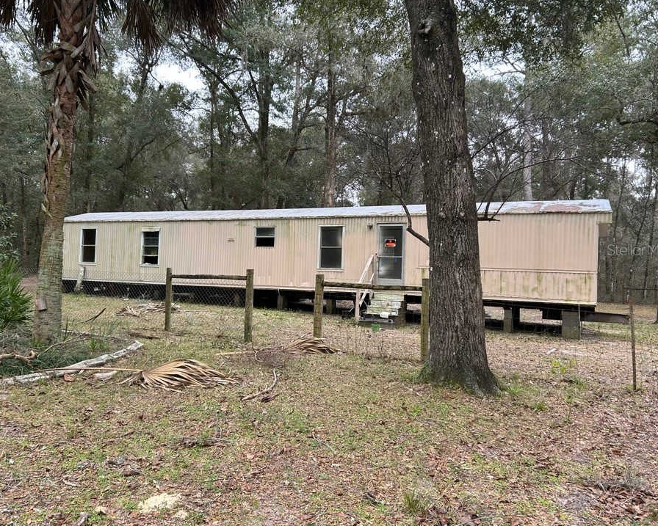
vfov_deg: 50.0
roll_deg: -1.4
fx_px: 565
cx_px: 300
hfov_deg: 60.3
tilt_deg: +1.8
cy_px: 249
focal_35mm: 29
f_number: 1.5
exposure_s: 1/180
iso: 40
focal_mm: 5.7
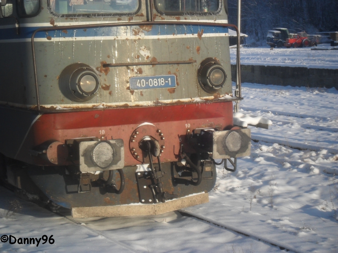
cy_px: 126
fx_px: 869
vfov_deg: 16.6
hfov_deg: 22.0
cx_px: 169
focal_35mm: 89
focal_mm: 15.7
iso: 100
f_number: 5.5
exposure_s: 1/500
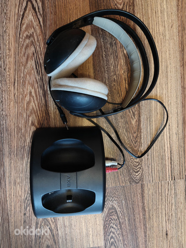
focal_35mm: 23
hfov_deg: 58.9
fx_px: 165
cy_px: 124
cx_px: 93
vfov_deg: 73.9
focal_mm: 6.06
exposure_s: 1/100
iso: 1600
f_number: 1.6
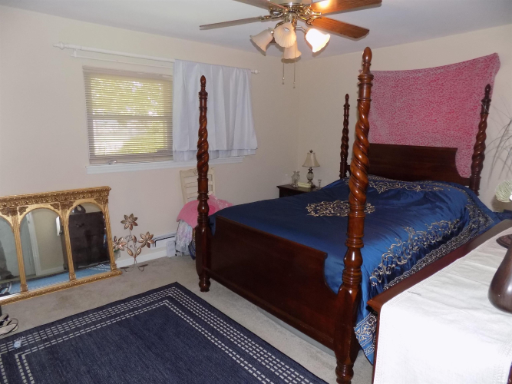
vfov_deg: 58.9
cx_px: 256
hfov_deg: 73.9
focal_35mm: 23
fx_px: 340
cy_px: 192
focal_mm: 4
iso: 200
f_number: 3.1
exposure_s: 1/30
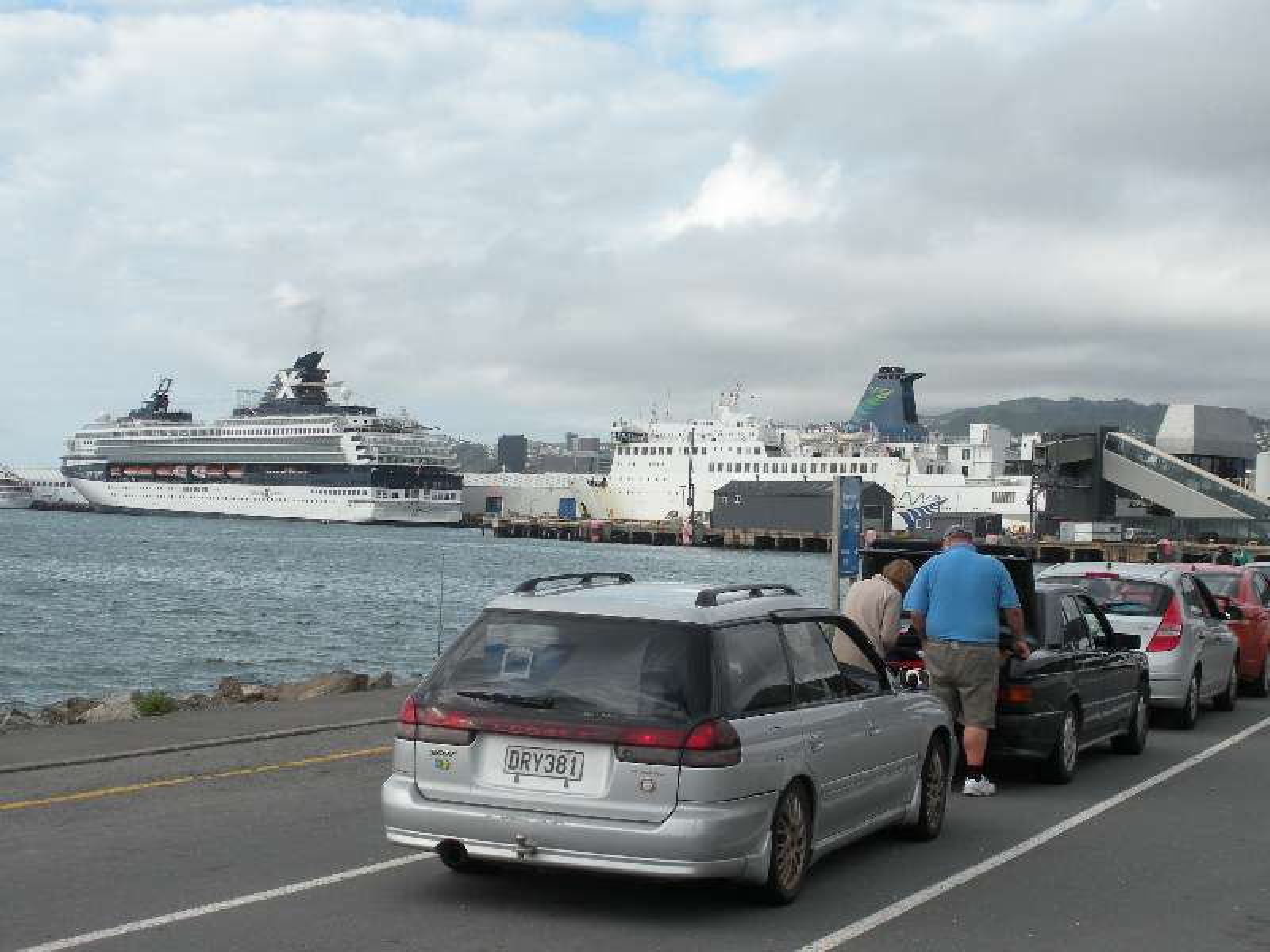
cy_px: 476
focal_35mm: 62
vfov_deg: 23.7
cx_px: 635
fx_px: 2275
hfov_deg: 31.2
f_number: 4.6
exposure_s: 1/410
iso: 64
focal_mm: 11.2
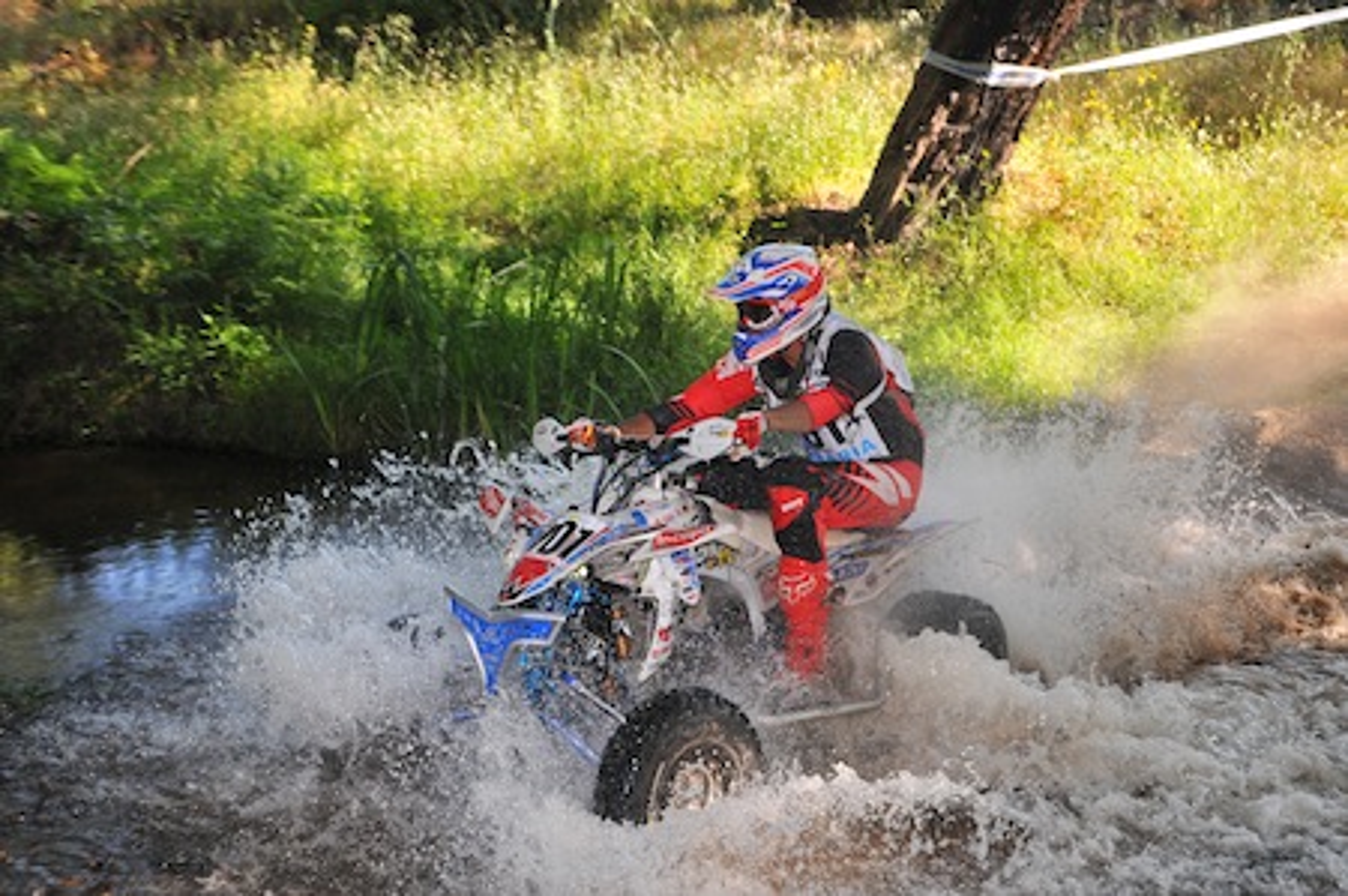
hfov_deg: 37.9
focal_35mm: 52
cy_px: 448
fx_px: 1964
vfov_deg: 25.7
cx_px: 674
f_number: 5
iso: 400
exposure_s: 1/320
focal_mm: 35
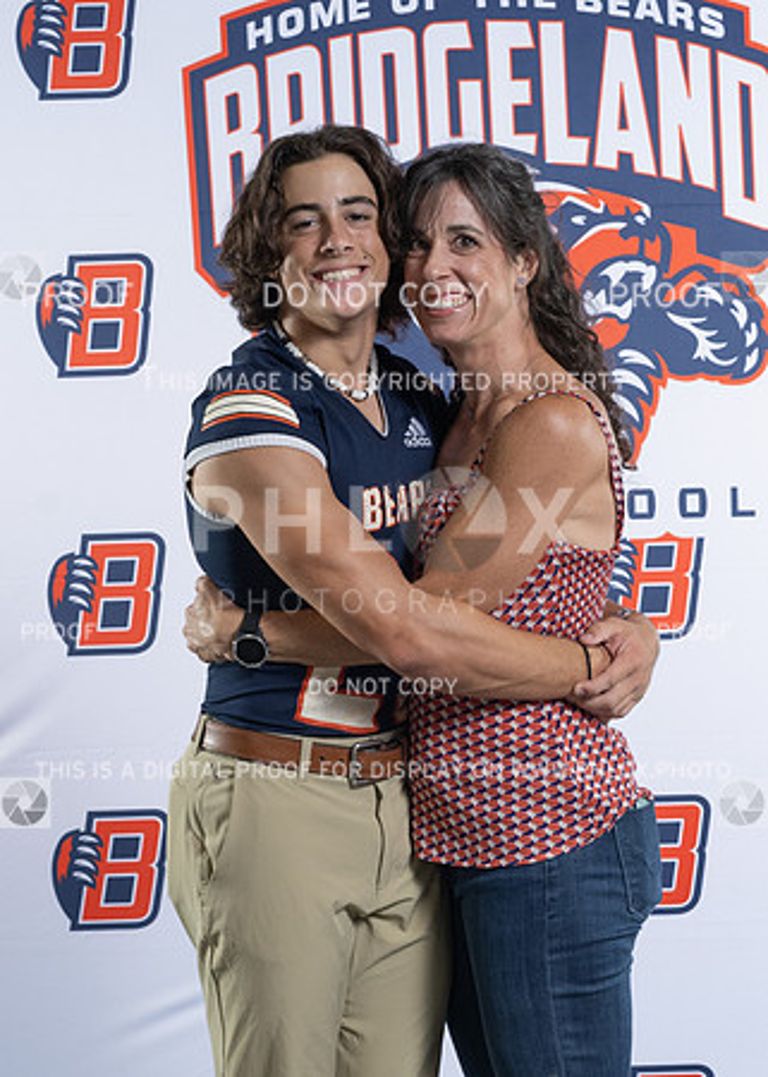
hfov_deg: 13.1
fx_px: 3335
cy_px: 693
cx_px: 465
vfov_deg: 18.3
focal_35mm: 109
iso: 320
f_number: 8
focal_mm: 50
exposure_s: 1/125
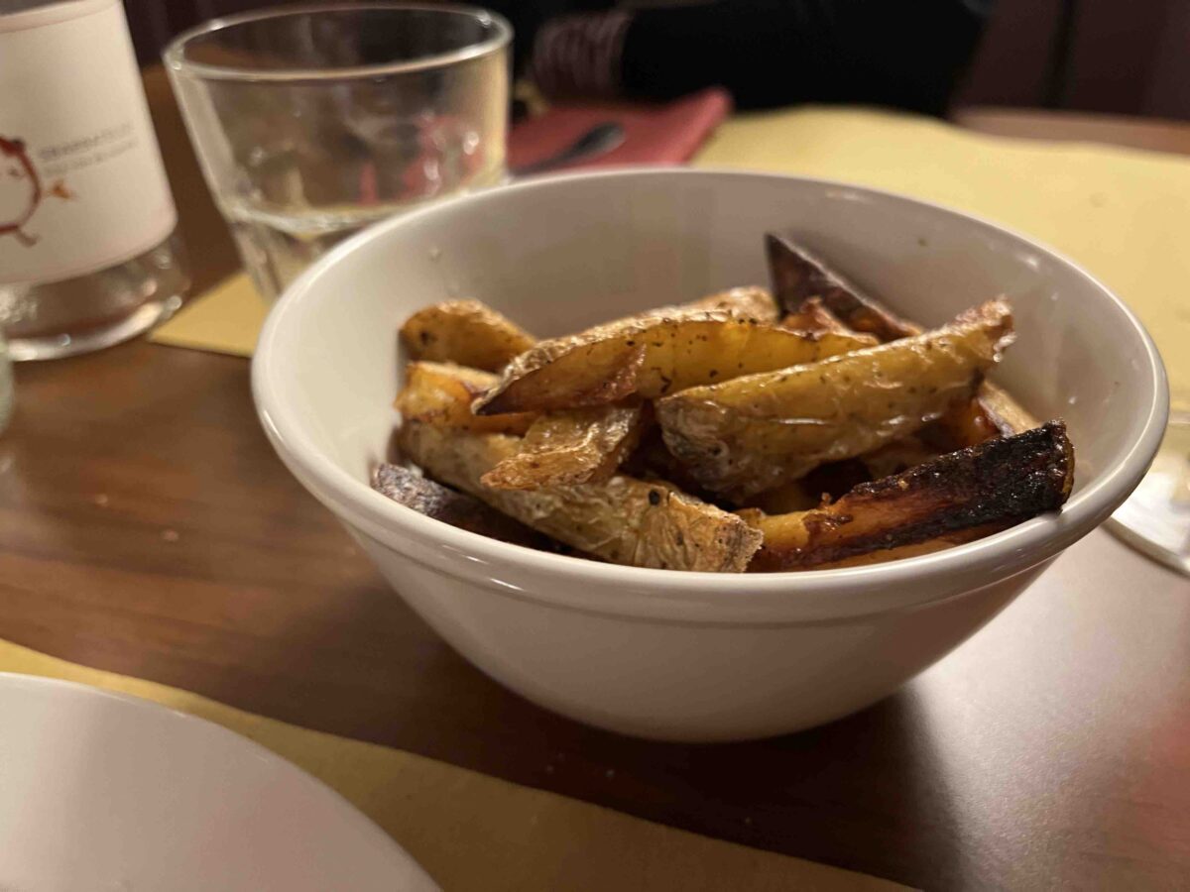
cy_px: 446
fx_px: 894
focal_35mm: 26
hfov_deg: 67.3
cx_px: 595
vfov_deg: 53.1
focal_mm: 5.1
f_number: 1.6
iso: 500
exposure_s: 1/33
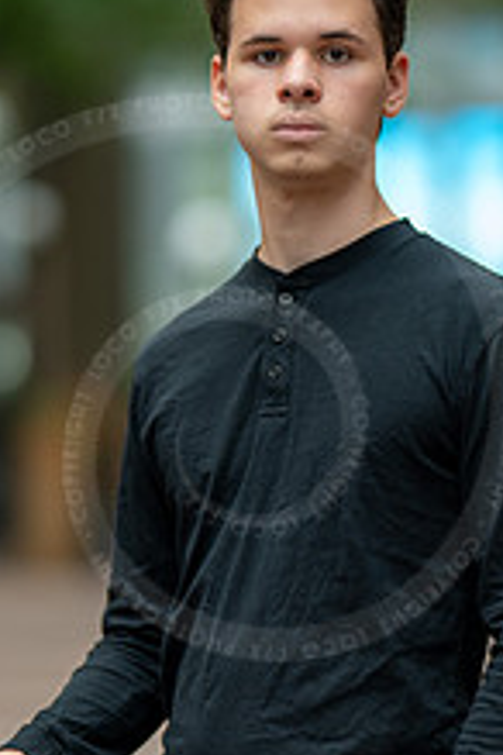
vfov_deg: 7.9
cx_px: 286
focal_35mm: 261
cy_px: 514
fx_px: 5470
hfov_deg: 5.3
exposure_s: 1/400
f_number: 1.2
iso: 250
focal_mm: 85
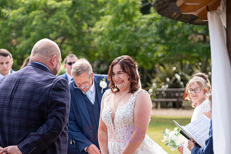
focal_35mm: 116
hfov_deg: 17.6
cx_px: 116
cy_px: 77
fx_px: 744
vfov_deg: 11.8
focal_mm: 77.3
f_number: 3.2
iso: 200
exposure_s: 1/640
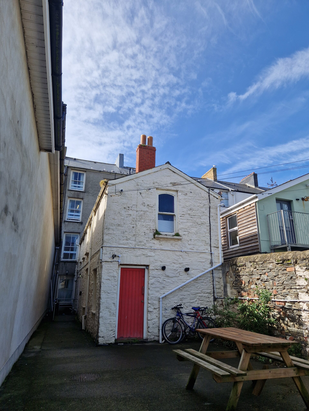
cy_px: 206
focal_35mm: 23
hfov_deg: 58.9
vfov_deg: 73.9
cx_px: 154
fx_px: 274
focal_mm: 5.4
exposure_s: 1/1524
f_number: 1.8
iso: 50
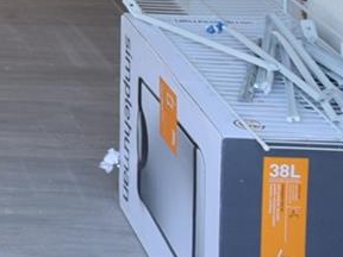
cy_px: -292
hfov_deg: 11.2
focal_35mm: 144
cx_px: -506
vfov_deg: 9.5
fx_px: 1427
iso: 400
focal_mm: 18
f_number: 5.6
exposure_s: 1/125
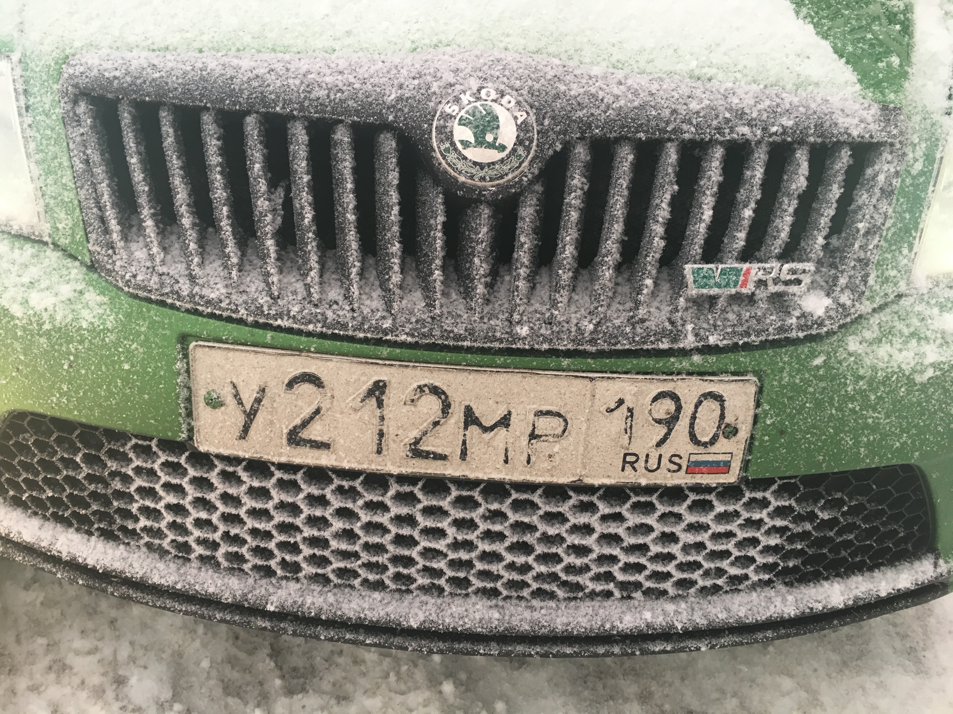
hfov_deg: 61.7
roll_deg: +2.7
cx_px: 476
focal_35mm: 29
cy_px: 357
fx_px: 798
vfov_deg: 48.2
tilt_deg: -28.7
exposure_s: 1/33
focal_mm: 4.15
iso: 50
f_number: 2.2
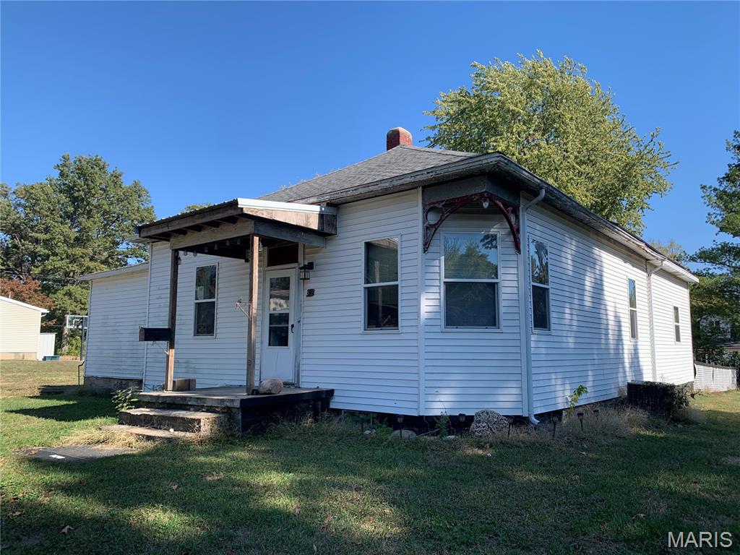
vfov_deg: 53.1
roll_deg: +0.8
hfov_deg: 67.3
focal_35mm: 26
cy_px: 278
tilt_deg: +7.5
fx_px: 556
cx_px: 370
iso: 25
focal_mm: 4.25
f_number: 1.8
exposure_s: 1/1163
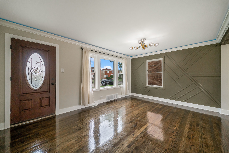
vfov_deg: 90.0
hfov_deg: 112.6
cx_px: 114
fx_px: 76
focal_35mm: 12
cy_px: 76
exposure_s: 1/6400
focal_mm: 12
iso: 1600
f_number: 9
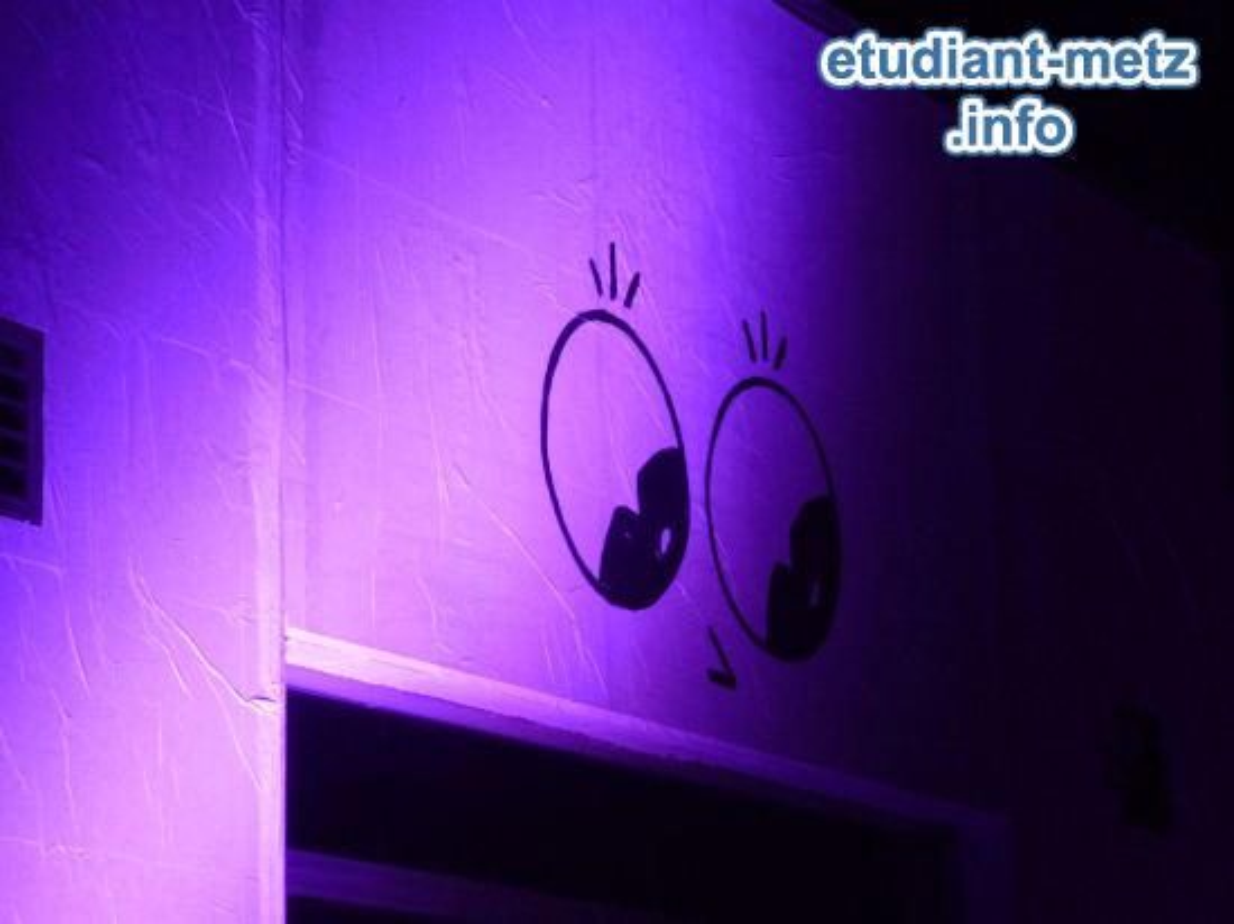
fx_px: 3528
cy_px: 462
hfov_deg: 19.8
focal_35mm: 99
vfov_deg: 14.9
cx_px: 617
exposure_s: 1/60
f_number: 4.8
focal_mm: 16.4
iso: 400
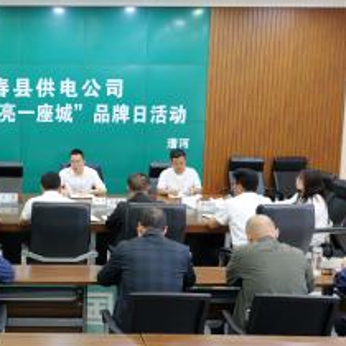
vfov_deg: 31.1
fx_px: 622
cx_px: 18
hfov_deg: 29.5
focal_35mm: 55
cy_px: 182
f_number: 4
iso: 1600
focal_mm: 34
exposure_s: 1/60
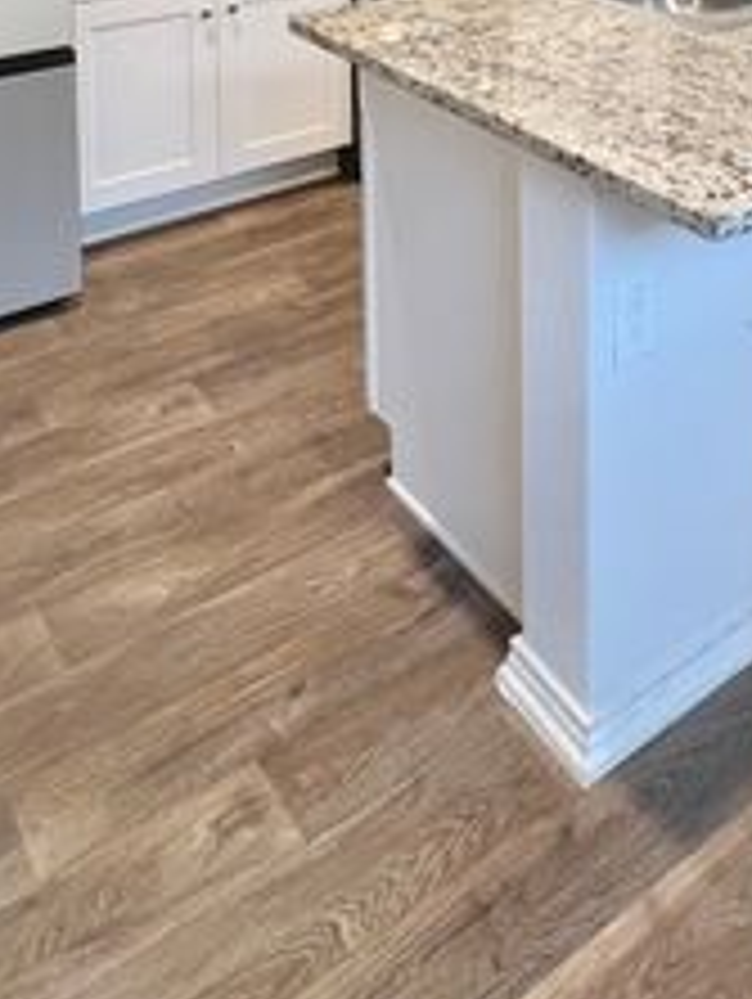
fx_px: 1127
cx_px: 639
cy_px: -236
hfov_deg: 35.3
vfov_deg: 35.8
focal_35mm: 39
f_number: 1.8
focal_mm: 1.57
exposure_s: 1/60
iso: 250
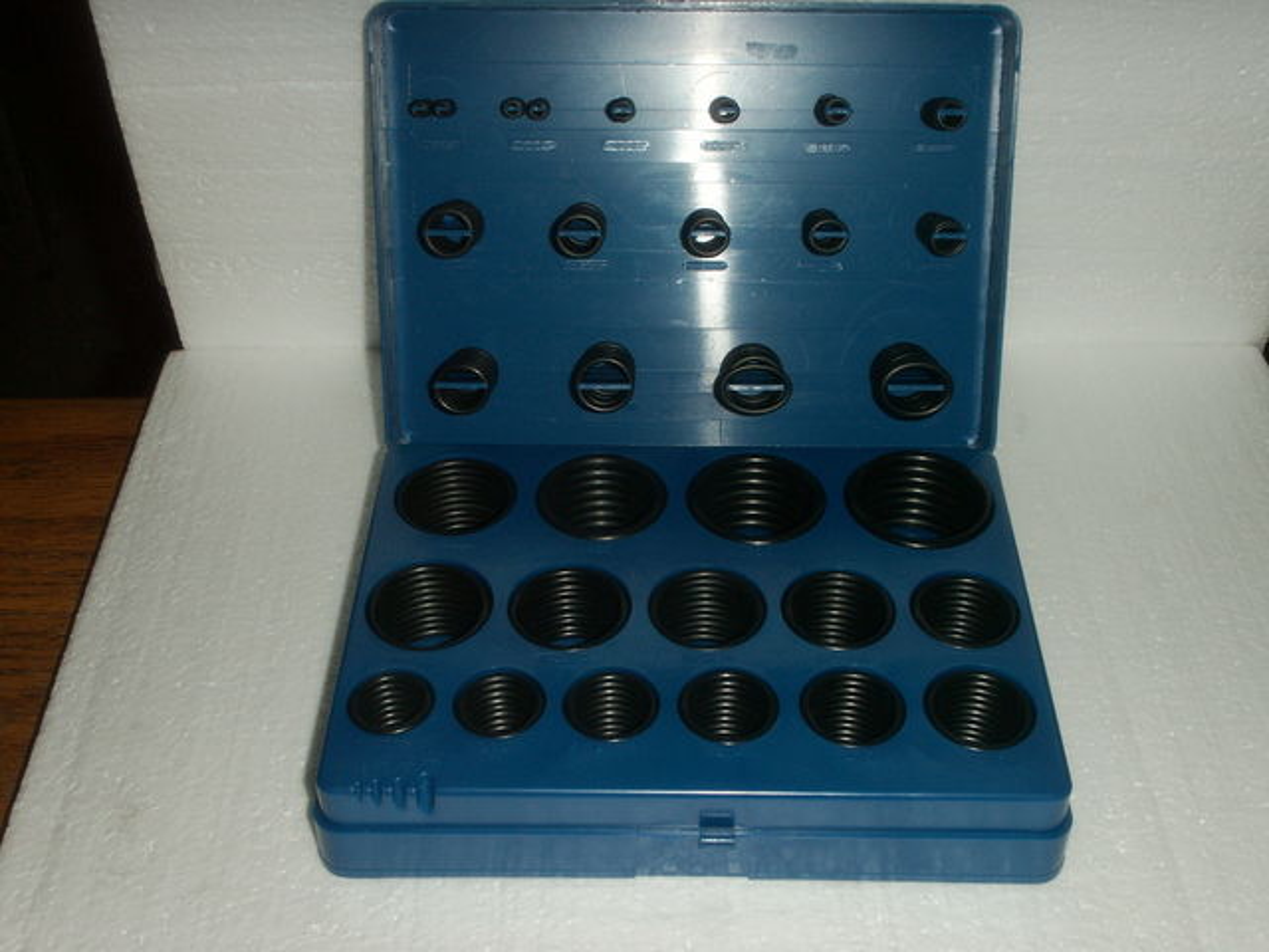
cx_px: 634
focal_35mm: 41
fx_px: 1503
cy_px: 476
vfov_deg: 35.1
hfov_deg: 45.8
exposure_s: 1/40
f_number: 7.1
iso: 50
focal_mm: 8.7
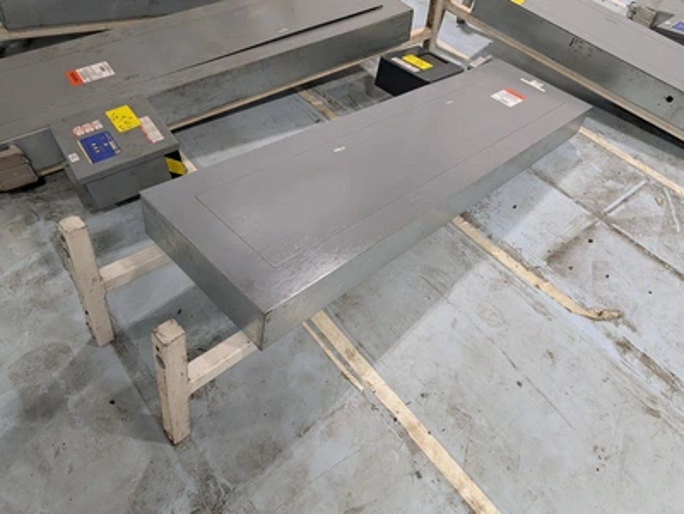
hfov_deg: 71.5
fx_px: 475
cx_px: 342
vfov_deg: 56.9
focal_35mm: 24
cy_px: 257
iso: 427
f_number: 1.68
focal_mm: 6.9
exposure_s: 1/506
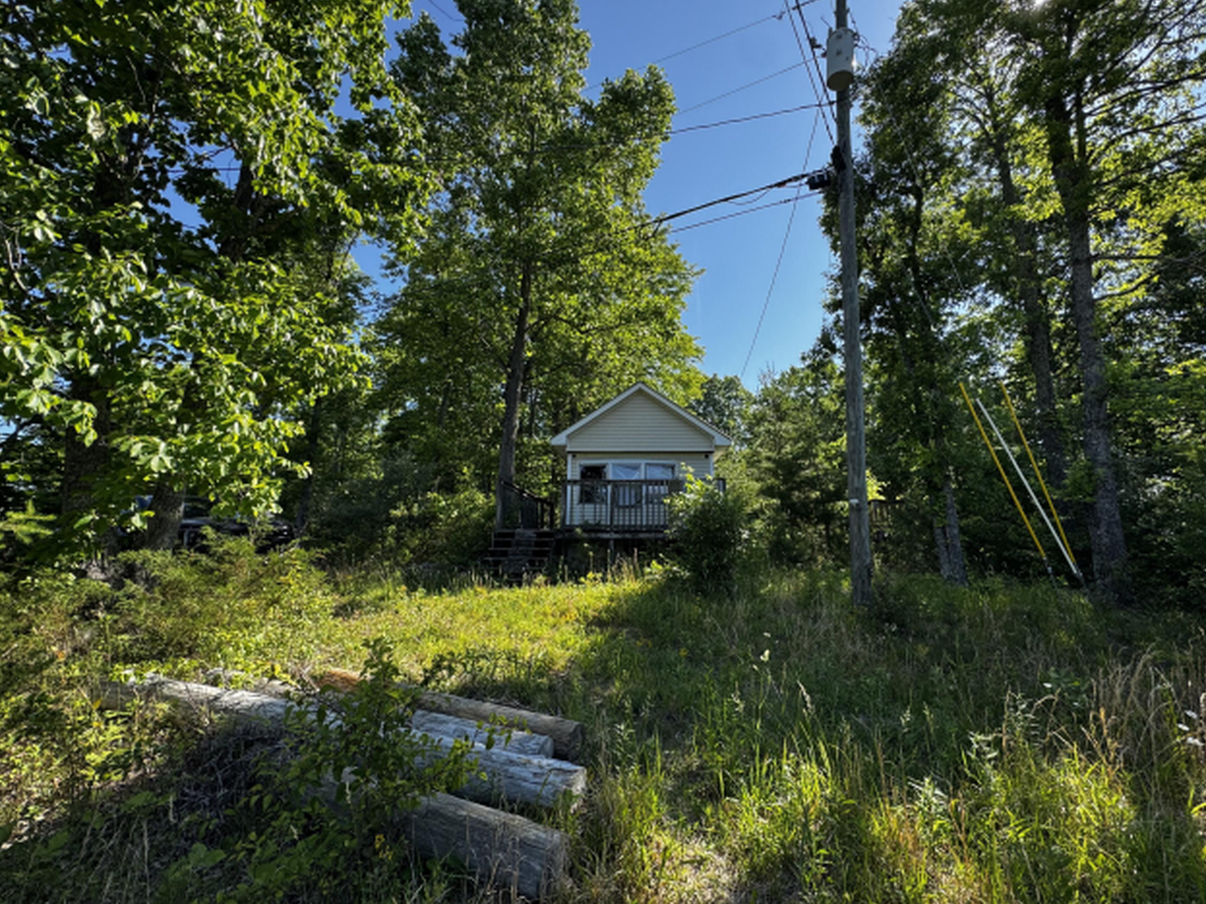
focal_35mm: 15
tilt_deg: +12.8
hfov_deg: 98.1
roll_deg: -0.3
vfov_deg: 81.7
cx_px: 640
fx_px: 522
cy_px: 430
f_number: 2.2
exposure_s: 1/476
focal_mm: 2.22
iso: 40
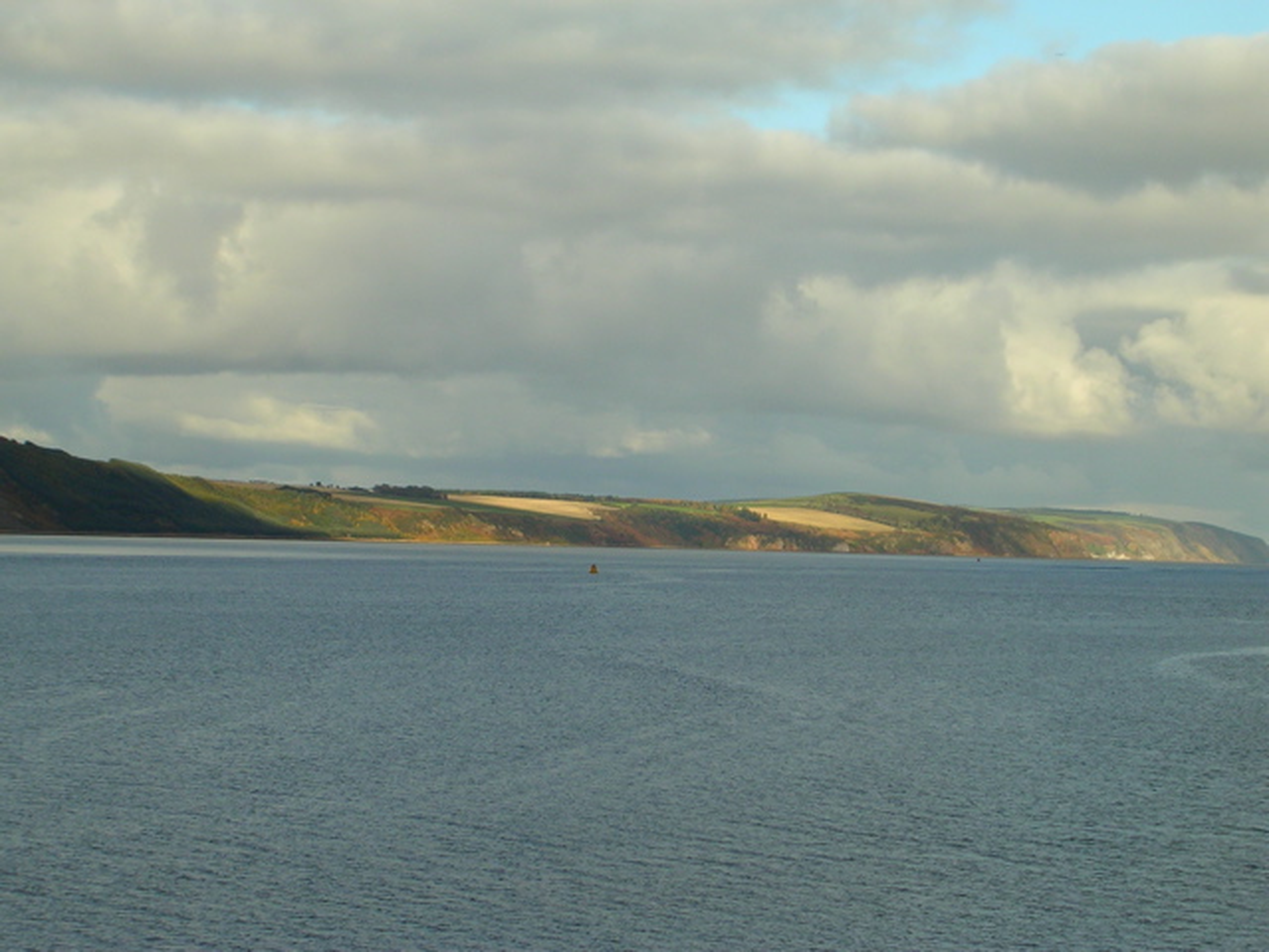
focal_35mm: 115
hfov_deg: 17.1
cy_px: 476
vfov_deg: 12.9
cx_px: 634
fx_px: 4216
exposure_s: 1/354
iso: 50
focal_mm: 17.4
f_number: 4.9
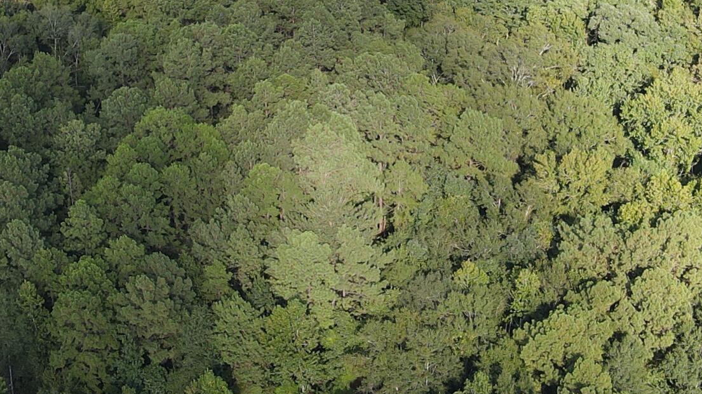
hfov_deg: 29.8
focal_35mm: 71
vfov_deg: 16.6
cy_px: -2
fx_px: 1321
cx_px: 353
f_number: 2.8
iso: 100
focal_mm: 4.5
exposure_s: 1/200
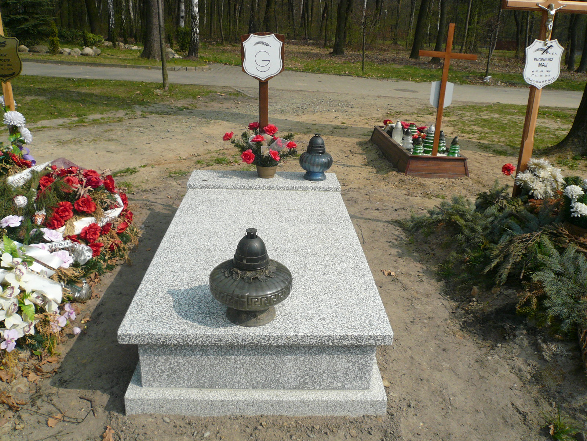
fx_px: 475
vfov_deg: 49.7
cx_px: 294
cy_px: 220
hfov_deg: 63.4
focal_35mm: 28
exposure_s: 1/250
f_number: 8
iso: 100
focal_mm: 4.6
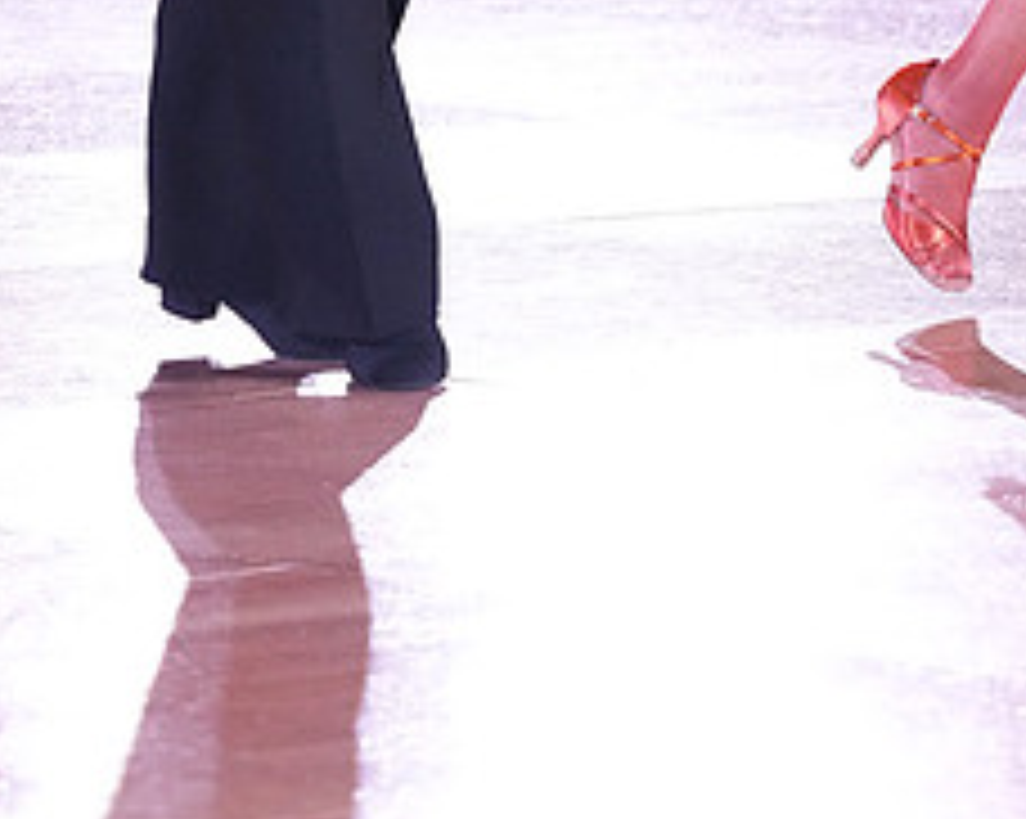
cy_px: -374
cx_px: 169
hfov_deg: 6.1
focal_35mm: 318
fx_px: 9648
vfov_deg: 4.8
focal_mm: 133
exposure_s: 1/400
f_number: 5
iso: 8000
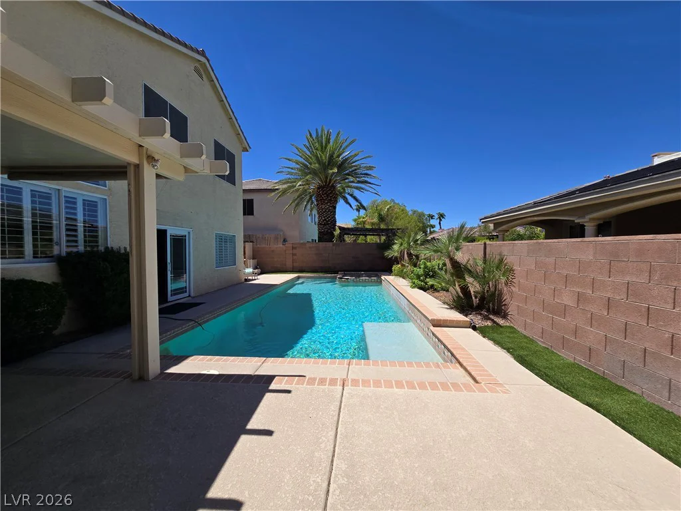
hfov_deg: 106.2
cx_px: 340
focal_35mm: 13
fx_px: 256
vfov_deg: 89.9
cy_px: 256
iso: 50
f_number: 2.2
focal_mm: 2.2
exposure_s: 1/3229
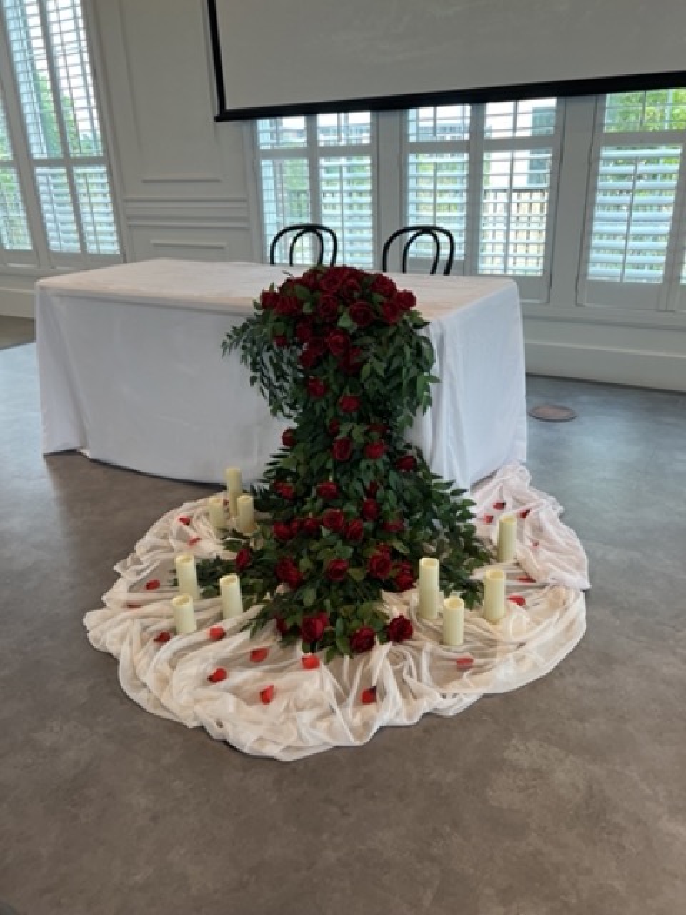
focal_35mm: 26
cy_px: 458
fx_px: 687
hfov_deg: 53.1
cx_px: 343
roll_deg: +2.2
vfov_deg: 67.3
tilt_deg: -24.2
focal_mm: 5.7
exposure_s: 1/120
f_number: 1.5
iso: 64
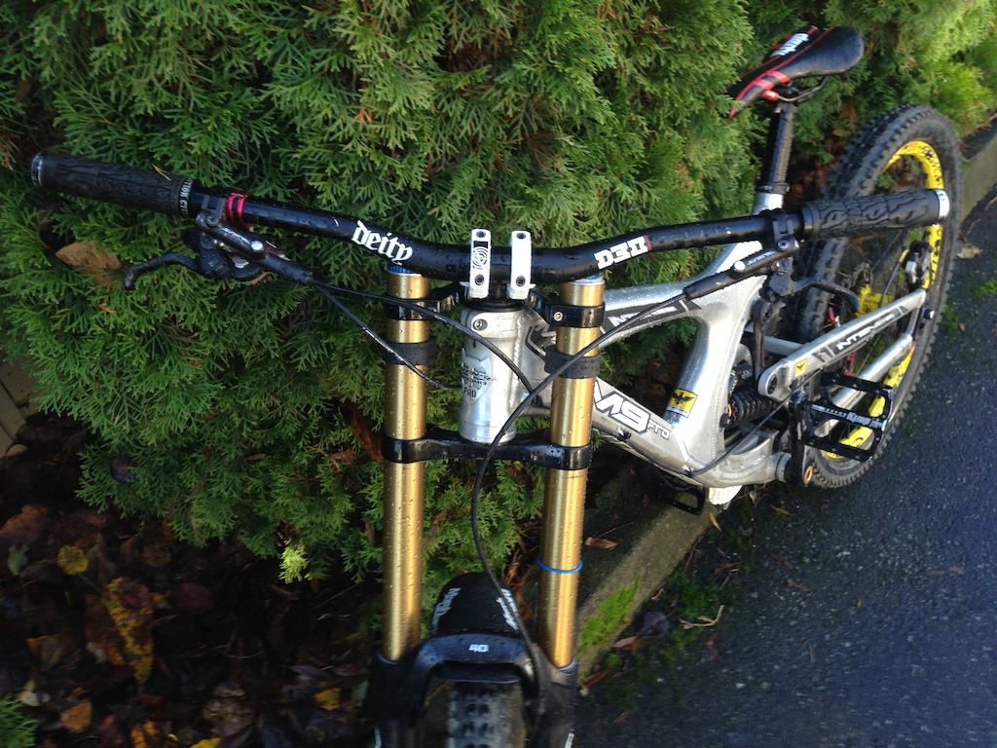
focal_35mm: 33
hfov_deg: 55.4
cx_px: 498
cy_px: 374
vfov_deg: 42.9
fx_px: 950
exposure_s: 1/60
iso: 64
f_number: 2.4
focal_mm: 4.12
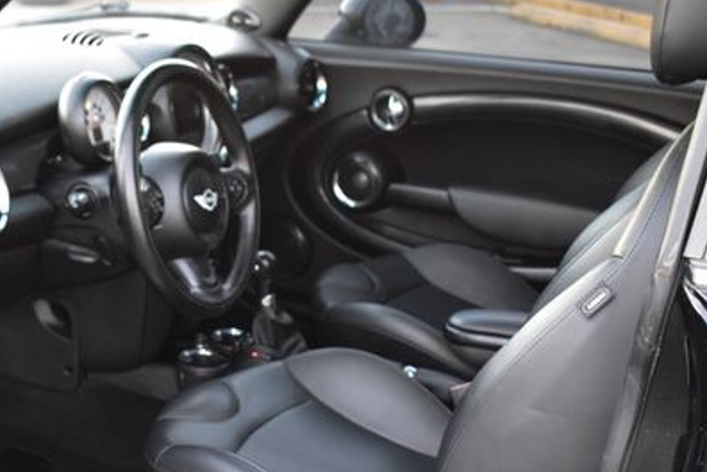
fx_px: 1237
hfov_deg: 31.5
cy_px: 374
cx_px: 205
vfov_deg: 21.3
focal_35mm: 63
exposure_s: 1/15
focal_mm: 26
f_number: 5
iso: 1600
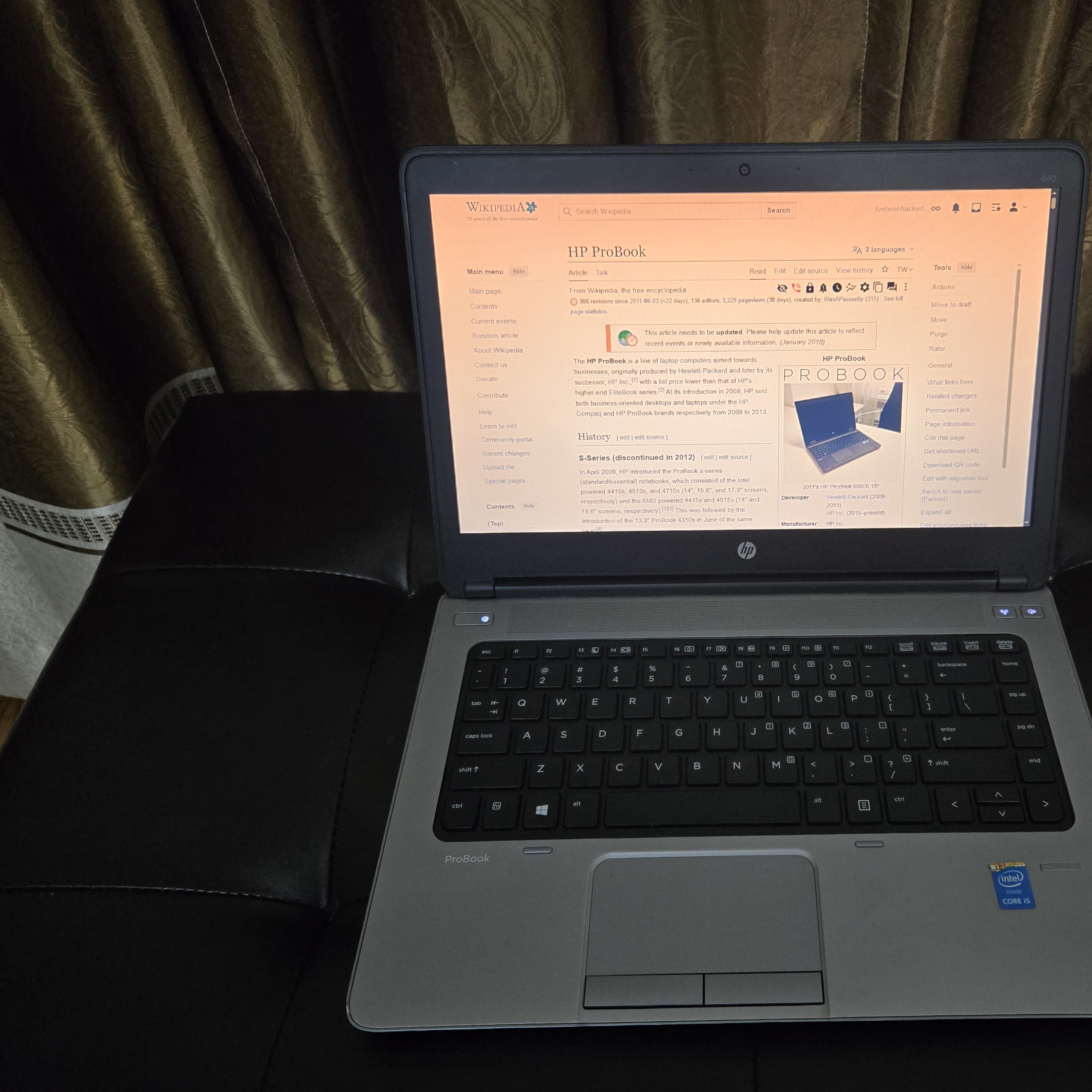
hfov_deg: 56.2
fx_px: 999
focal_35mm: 28
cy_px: 537
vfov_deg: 57.3
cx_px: 718
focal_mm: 5.4
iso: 400
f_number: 1.8
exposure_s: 1/120
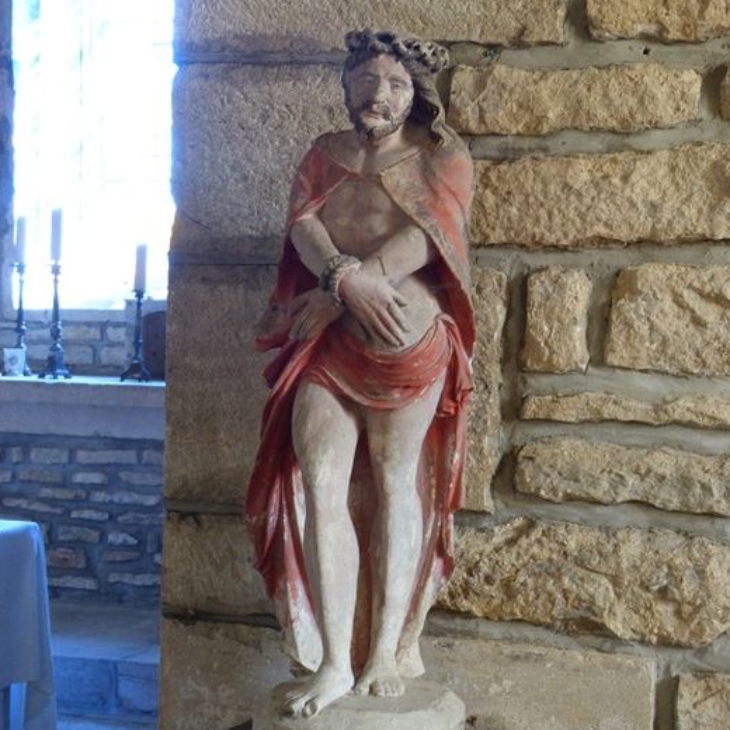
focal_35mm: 69
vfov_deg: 25.0
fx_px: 1646
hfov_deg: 25.0
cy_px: 351
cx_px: 365
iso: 400
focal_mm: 10.5
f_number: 3.2
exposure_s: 1/15
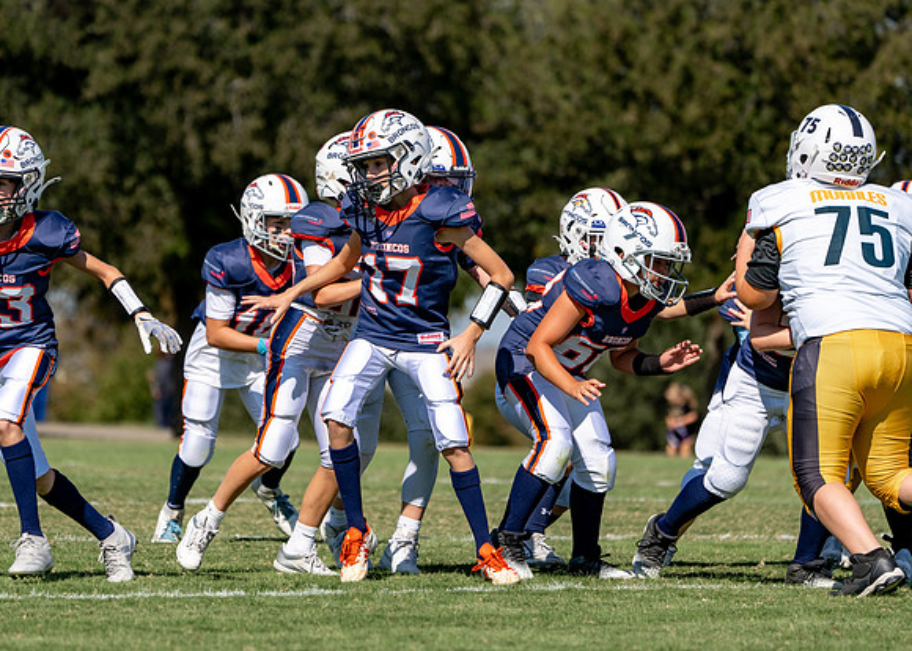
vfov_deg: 4.9
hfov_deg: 6.9
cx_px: 389
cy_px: 348
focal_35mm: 292
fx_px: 7555
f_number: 5.6
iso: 125
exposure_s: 1/1250
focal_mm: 259
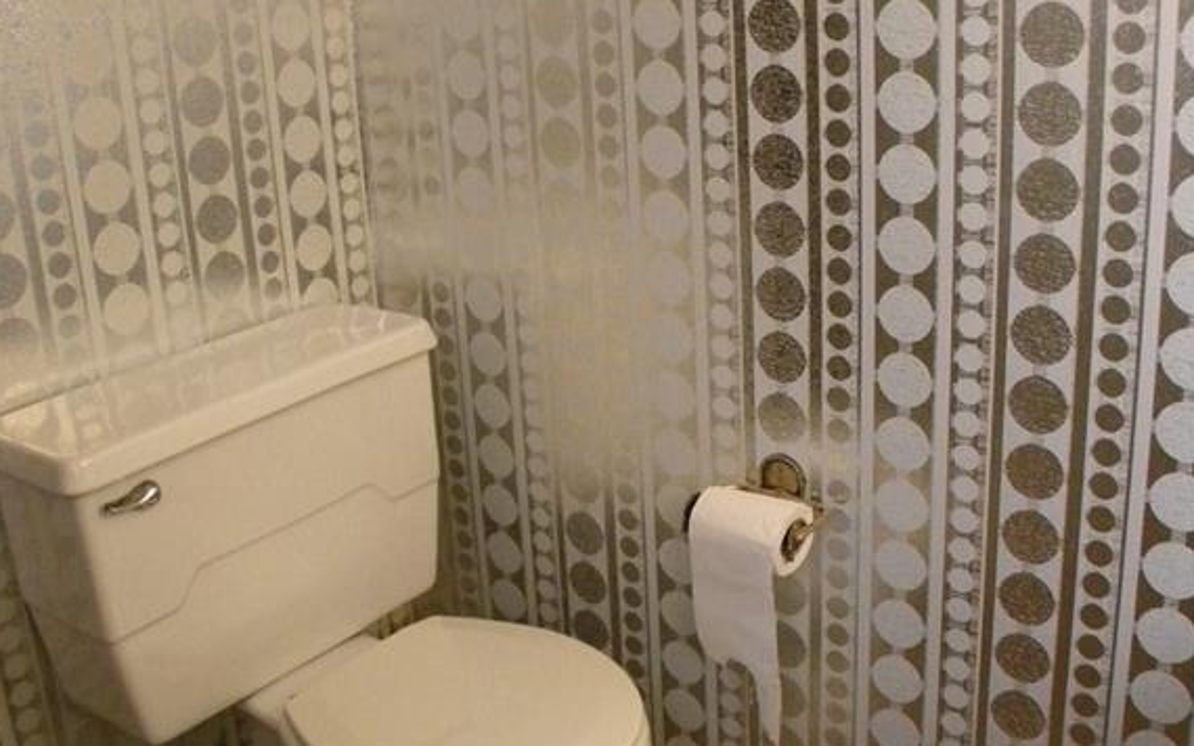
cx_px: 595
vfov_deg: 31.9
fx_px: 1301
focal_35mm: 40
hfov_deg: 49.3
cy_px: 319
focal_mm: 5
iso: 800
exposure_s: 1/121
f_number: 3.5
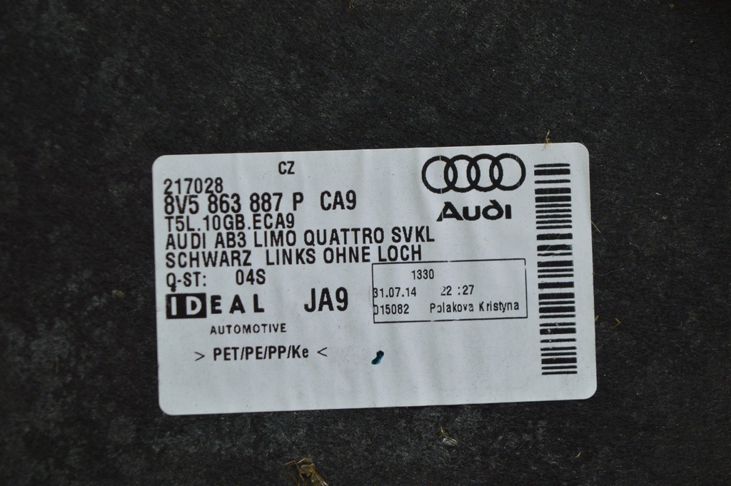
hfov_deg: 24.6
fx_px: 1674
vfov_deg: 16.5
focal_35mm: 82
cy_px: 243
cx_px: 366
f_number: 5.6
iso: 400
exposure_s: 1/40
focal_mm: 55
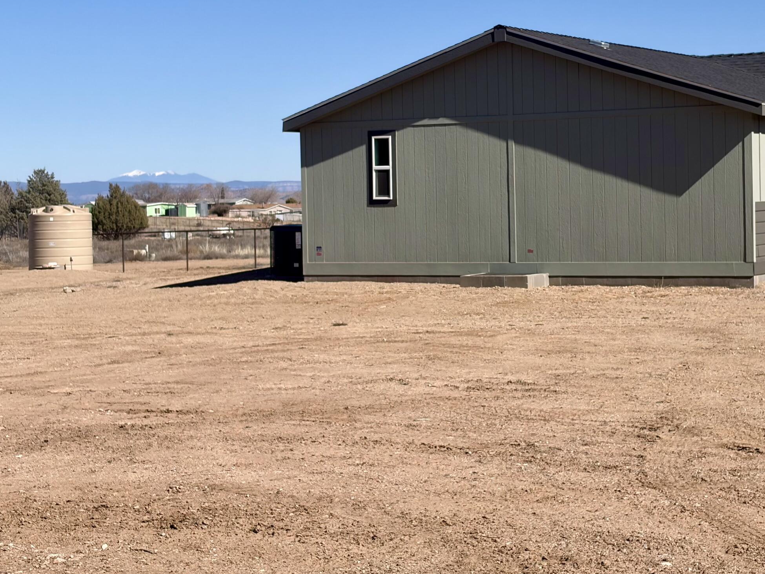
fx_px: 1768
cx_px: 488
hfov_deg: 24.3
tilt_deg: -1.2
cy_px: 215
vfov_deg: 18.4
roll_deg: +1.1
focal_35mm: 80
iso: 32
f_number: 1.6
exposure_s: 1/4975
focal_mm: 5.96
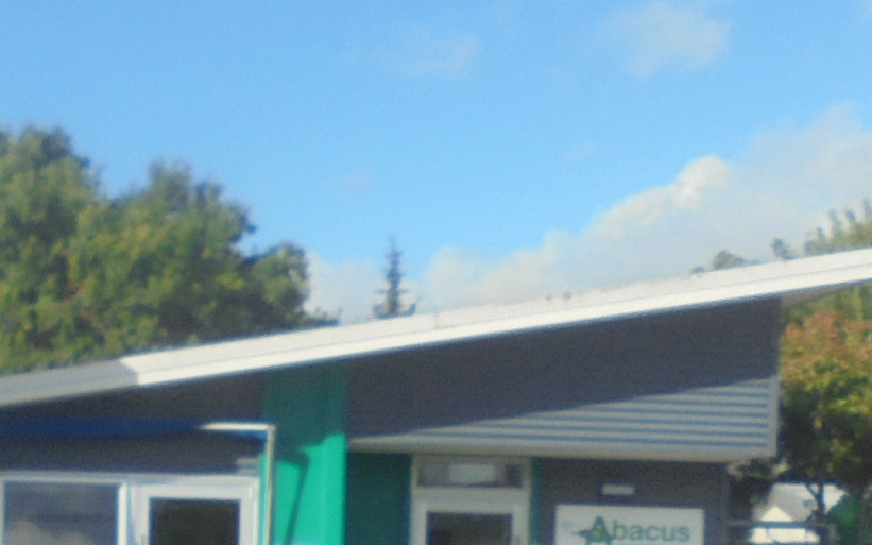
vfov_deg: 14.5
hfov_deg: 23.0
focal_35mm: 87
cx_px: 41
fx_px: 2067
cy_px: 677
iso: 100
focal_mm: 4.6
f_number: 3.5
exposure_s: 1/800
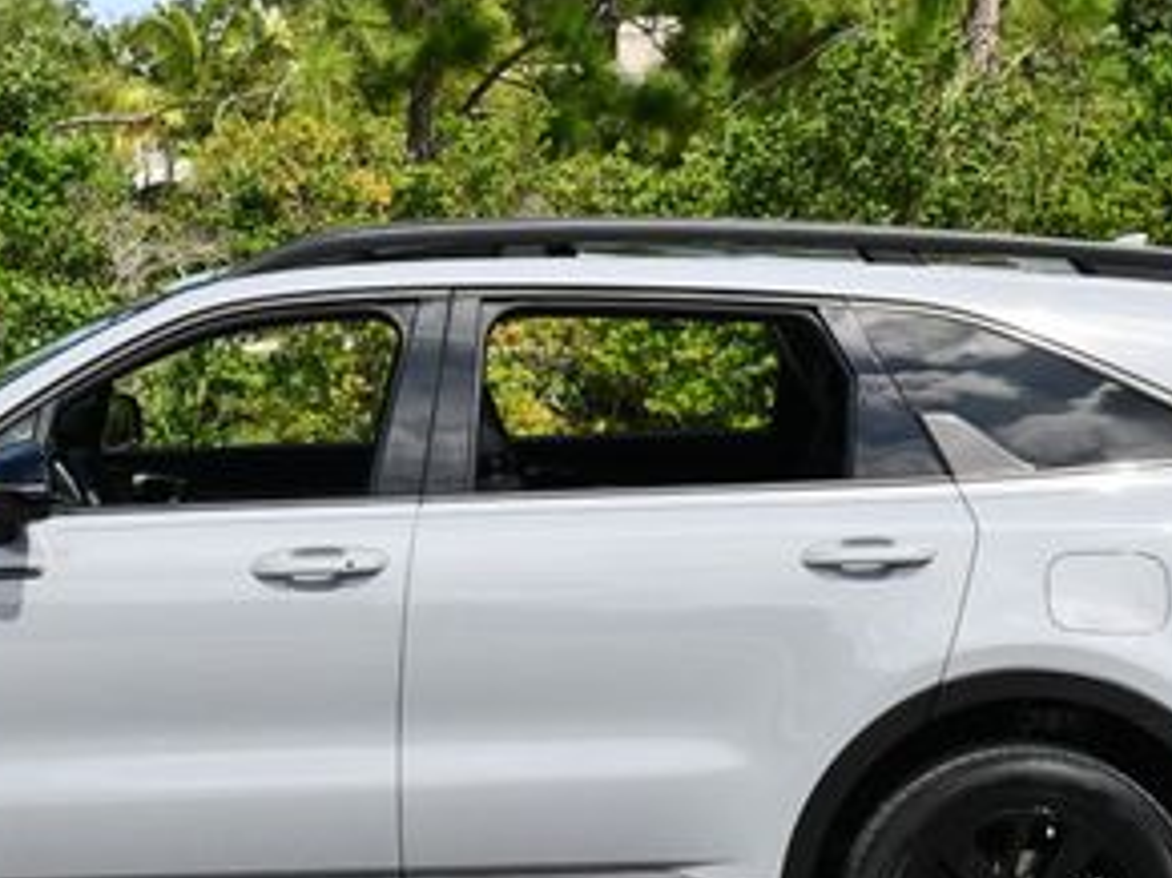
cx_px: 326
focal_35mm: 110
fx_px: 3723
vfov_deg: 13.4
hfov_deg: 17.8
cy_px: 403
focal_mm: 26
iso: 125
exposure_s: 1/250
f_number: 8
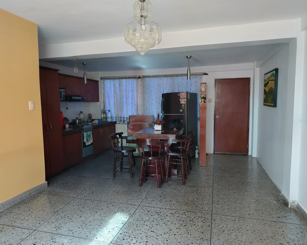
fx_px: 236
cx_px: 143
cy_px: 127
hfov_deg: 66.0
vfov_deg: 54.9
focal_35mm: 26
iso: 897
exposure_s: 1/100
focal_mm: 5.25
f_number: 1.75
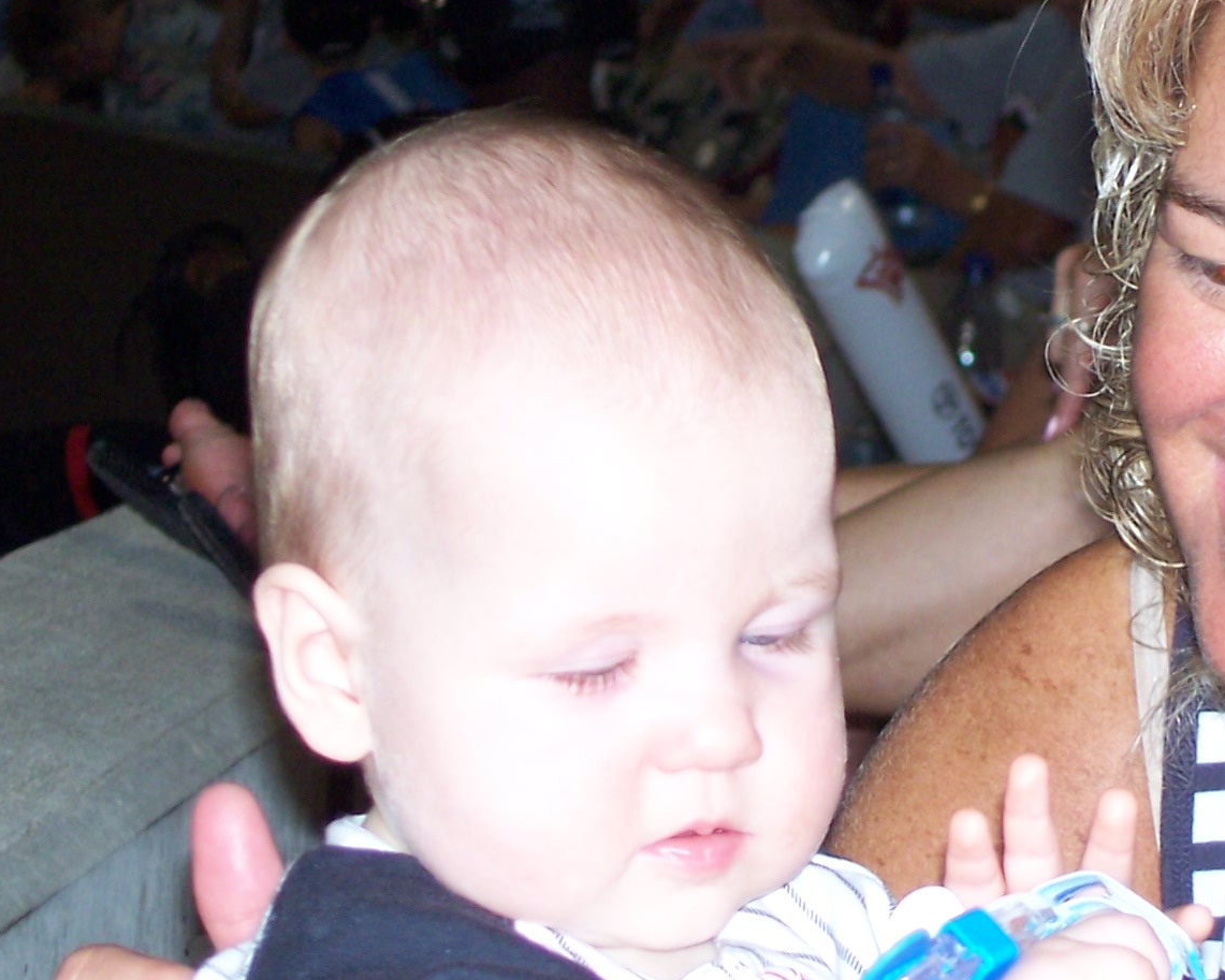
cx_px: 1153
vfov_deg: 7.7
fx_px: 7288
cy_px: 346
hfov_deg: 9.6
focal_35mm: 201
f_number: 4
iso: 140
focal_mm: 17.5
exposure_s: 1/125
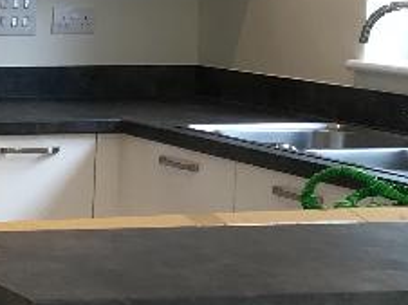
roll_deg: -1.3
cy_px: 117
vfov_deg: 11.6
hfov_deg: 13.1
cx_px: -455
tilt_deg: -5.7
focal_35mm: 127
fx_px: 1495
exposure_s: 1/50
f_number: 1.8
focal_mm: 3.99
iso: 20
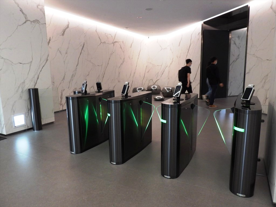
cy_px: 104
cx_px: 138
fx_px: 191
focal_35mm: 24
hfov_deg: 71.6
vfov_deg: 56.8
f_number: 2.8
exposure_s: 1/30
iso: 400
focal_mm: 4.3
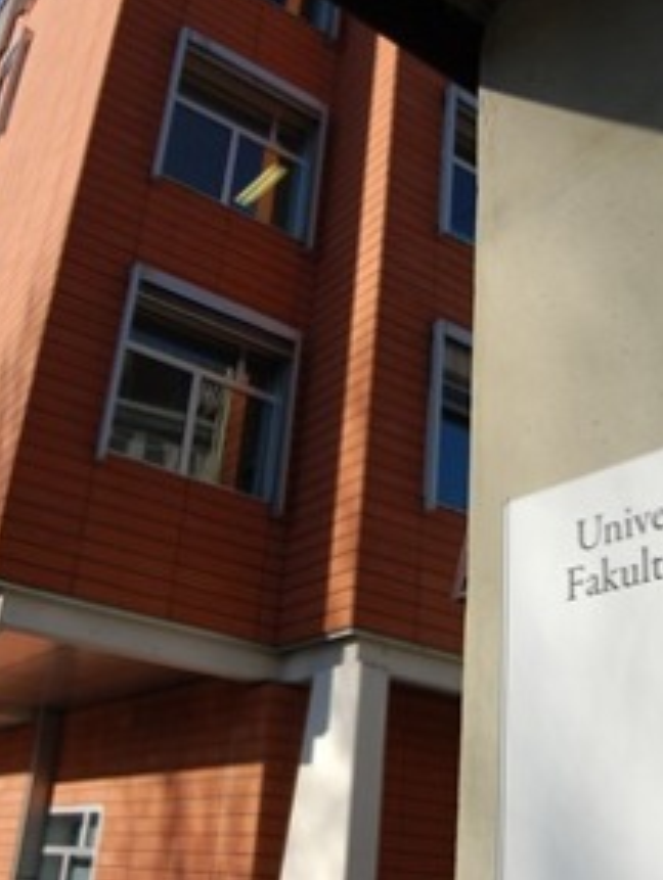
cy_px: 431
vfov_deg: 46.7
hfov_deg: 36.0
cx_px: 351
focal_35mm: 40
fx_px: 1019
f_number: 9.5
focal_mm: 18
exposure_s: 1/250
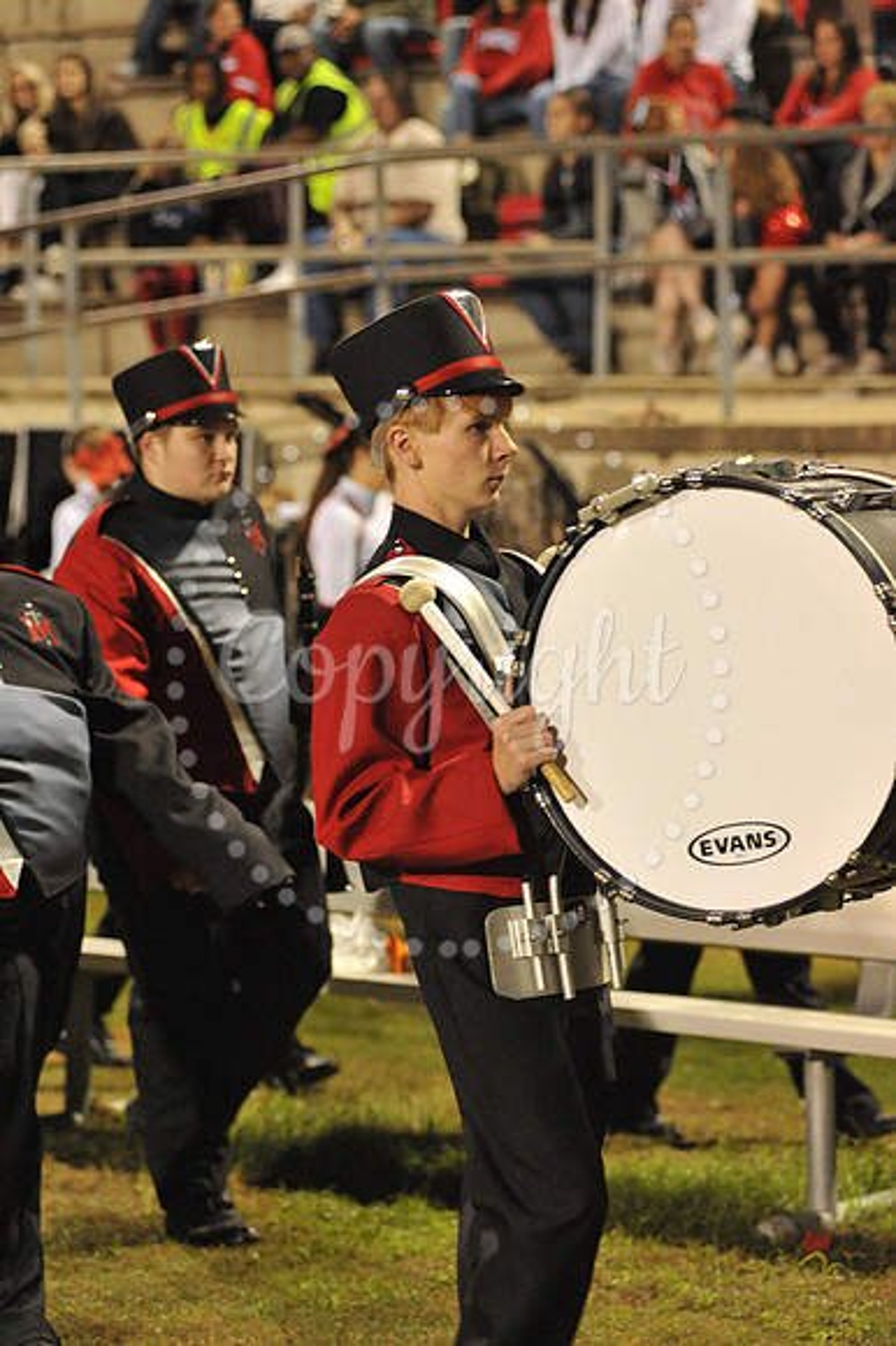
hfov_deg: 13.0
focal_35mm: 105
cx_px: 448
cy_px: 673
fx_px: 3924
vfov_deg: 19.5
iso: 6400
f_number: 4
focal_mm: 105
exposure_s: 1/200
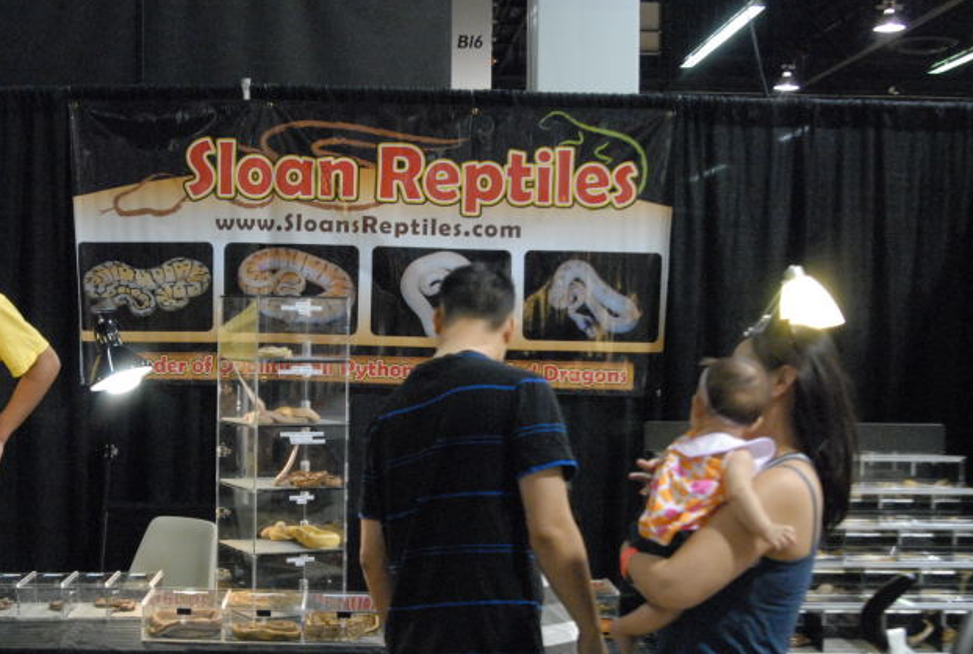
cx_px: 371
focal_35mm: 54
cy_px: 389
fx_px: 1463
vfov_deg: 25.2
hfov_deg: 36.6
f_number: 4
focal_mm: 28
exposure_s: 1/125
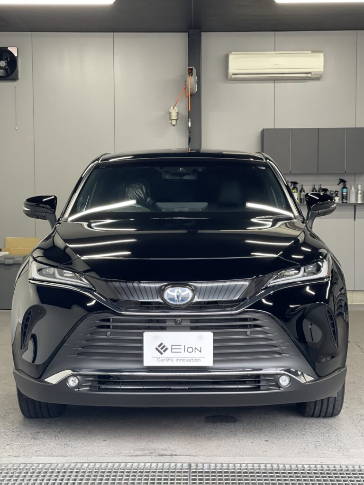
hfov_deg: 22.9
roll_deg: +0.5
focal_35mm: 64
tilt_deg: -2.3
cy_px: 242
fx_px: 897
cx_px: 182
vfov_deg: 30.3
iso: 200
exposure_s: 1/120
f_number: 2.2
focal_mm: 7.5
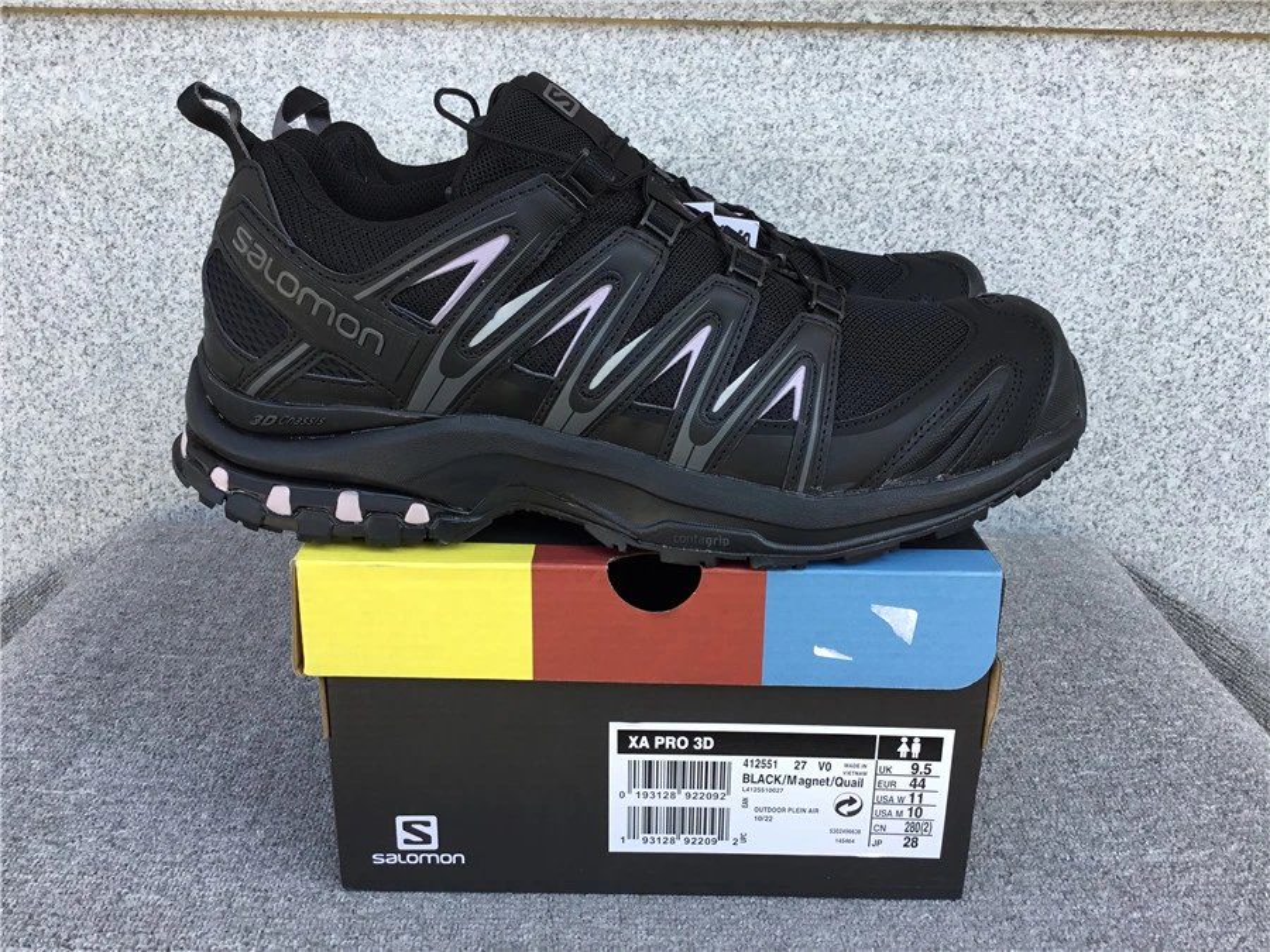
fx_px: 1137
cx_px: 635
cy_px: 476
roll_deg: -0.6
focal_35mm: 31
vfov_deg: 45.4
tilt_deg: -21.0
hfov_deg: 58.4
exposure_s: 1/100
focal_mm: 3.3
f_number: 2.4
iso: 25
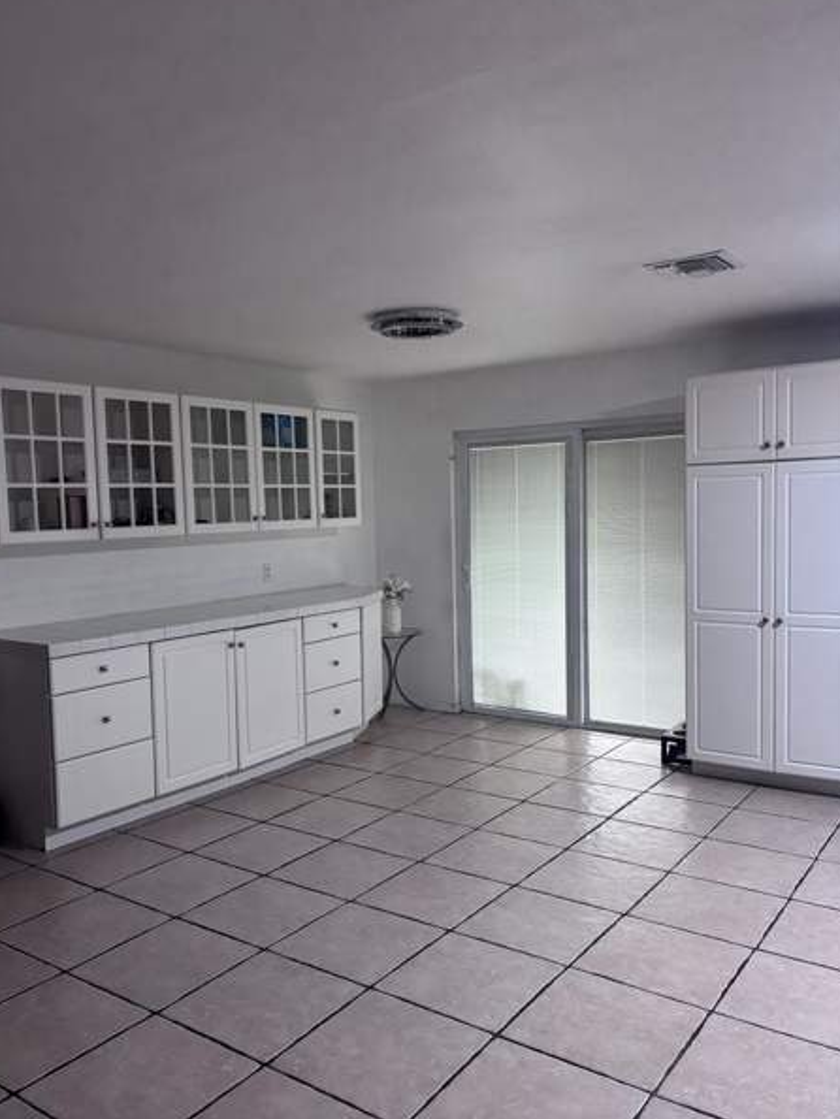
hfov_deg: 49.8
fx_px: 905
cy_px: 578
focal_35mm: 28
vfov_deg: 63.4
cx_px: 401
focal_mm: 5.96
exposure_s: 1/60
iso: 320
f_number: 1.6
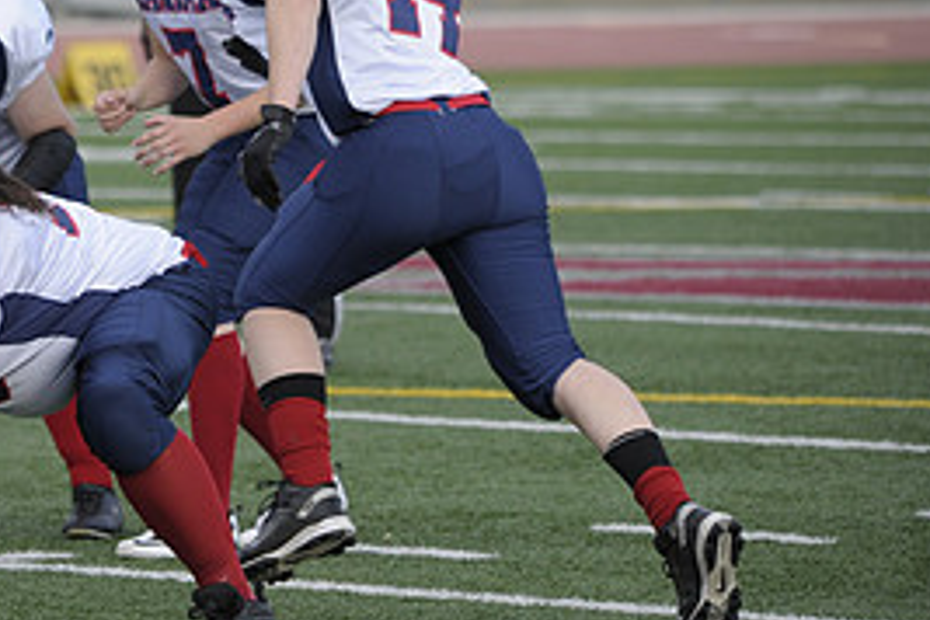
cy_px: 195
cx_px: -42
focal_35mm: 543
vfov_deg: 2.5
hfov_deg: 3.8
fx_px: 14026
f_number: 5.6
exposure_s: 1/1000
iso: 640
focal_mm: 250
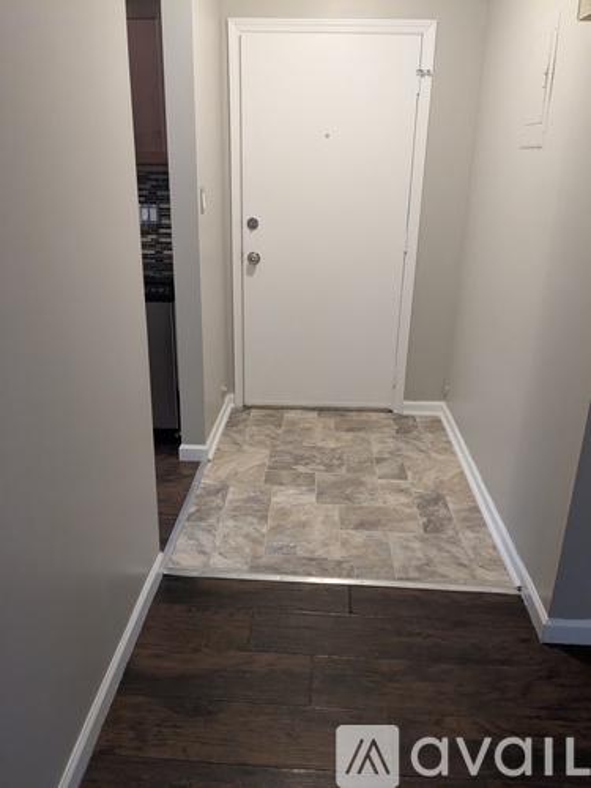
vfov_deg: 65.3
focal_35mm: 27
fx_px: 615
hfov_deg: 51.4
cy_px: 394
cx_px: 296
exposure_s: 1/120
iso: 786
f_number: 1.73
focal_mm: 4.38
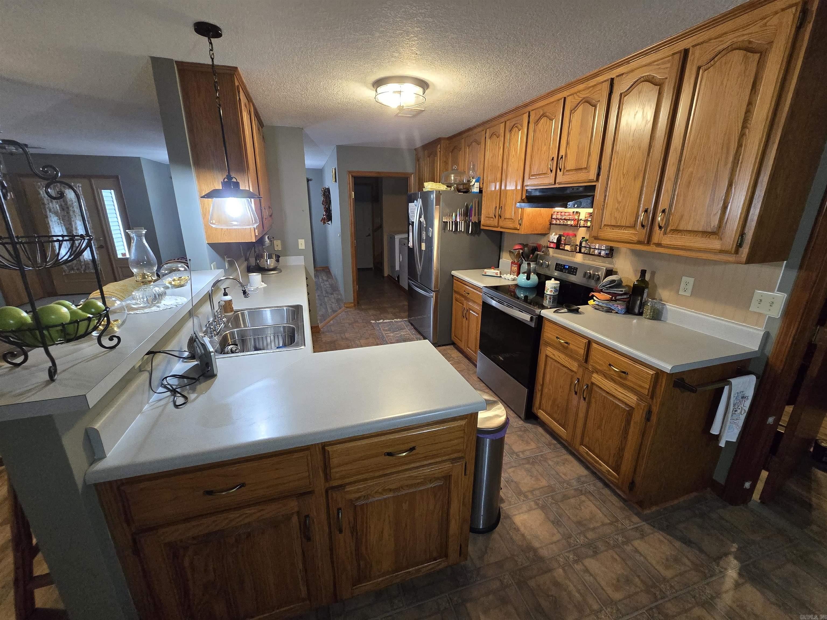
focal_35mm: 13
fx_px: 311
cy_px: 310
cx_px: 414
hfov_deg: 106.2
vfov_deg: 89.9
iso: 800
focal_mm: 2.2
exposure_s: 1/60
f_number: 2.2
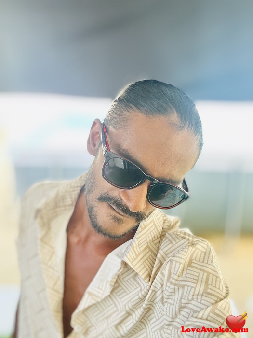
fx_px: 292
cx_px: 126
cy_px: 169
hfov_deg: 46.8
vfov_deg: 60.0
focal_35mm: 30
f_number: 1.9
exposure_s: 1/60
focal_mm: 2.69
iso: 125
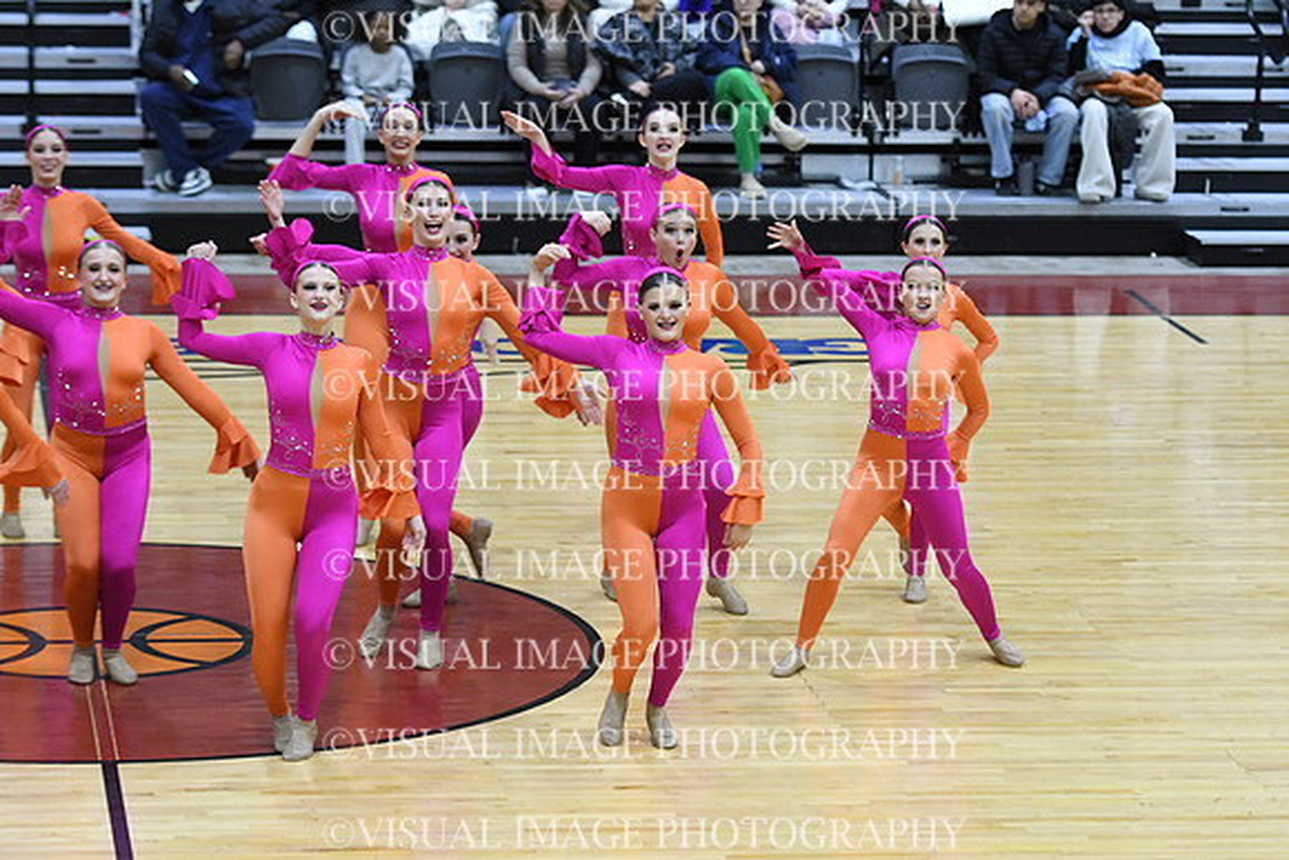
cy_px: 430
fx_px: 5085
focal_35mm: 142
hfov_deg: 14.4
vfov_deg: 9.7
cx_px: 644
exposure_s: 1/400
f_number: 2.8
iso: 3200
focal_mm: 95
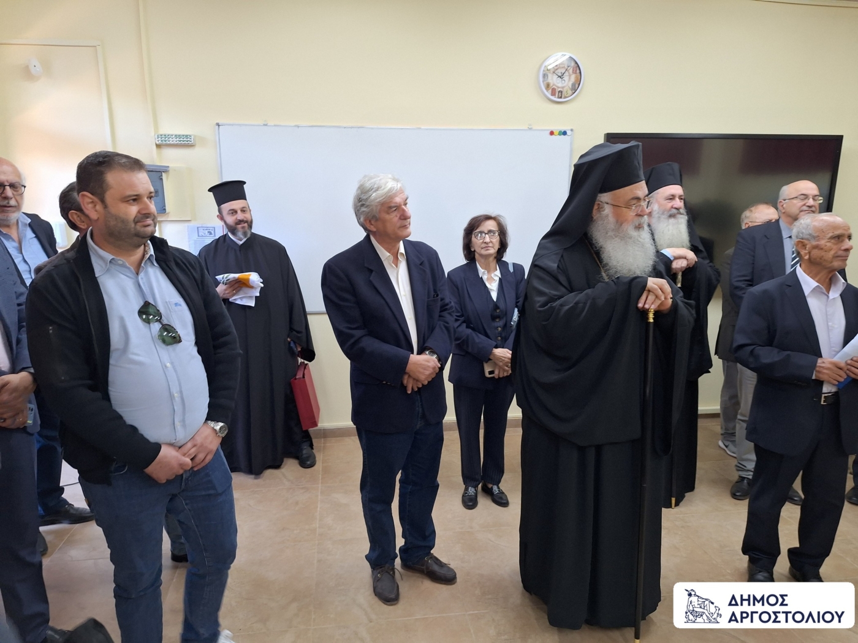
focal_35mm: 23
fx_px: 570
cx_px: 429
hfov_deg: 73.9
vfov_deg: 58.9
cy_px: 322
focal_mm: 5.54
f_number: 1.8
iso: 125
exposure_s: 1/50
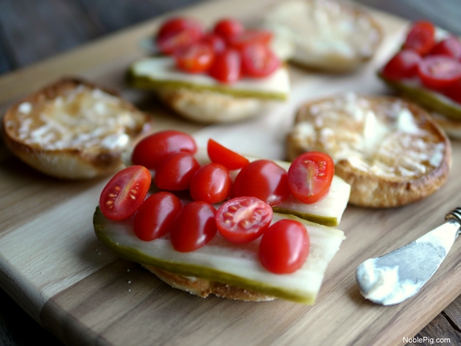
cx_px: 230
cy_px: 173
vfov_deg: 29.1
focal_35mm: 50
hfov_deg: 38.2
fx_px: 666
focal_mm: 25
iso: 100
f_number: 1.4
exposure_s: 1/60
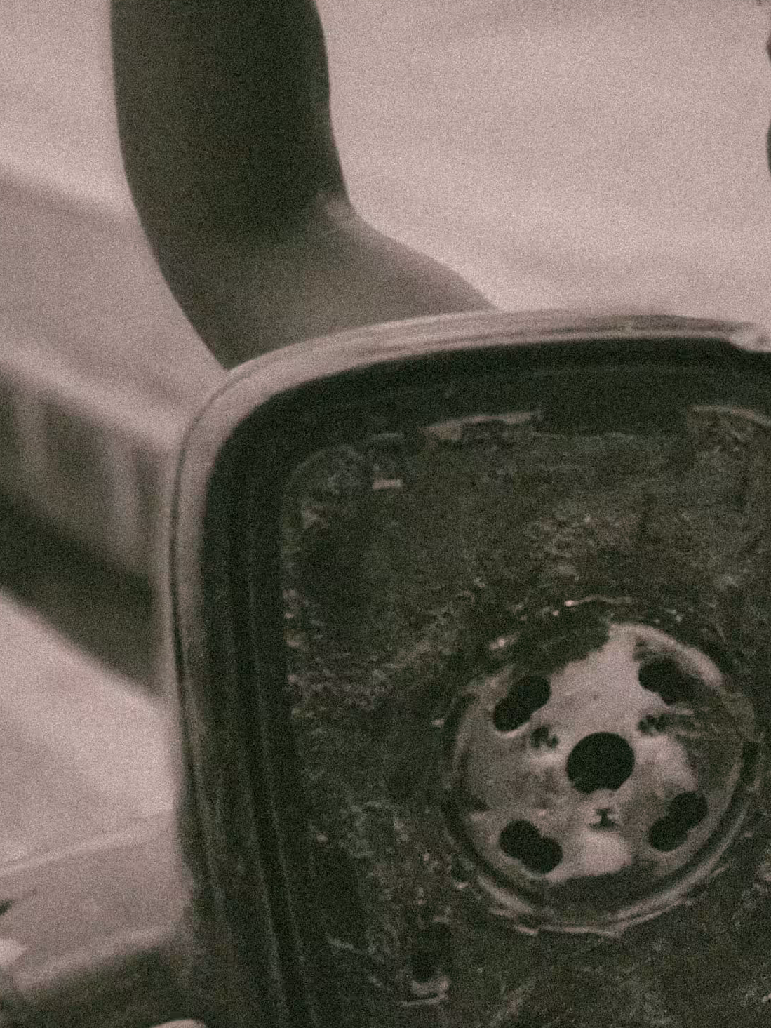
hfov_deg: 19.2
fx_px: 2108
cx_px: 998
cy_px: -33
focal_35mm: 71
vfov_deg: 25.8
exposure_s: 1/460
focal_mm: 4.74
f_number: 1.8
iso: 100
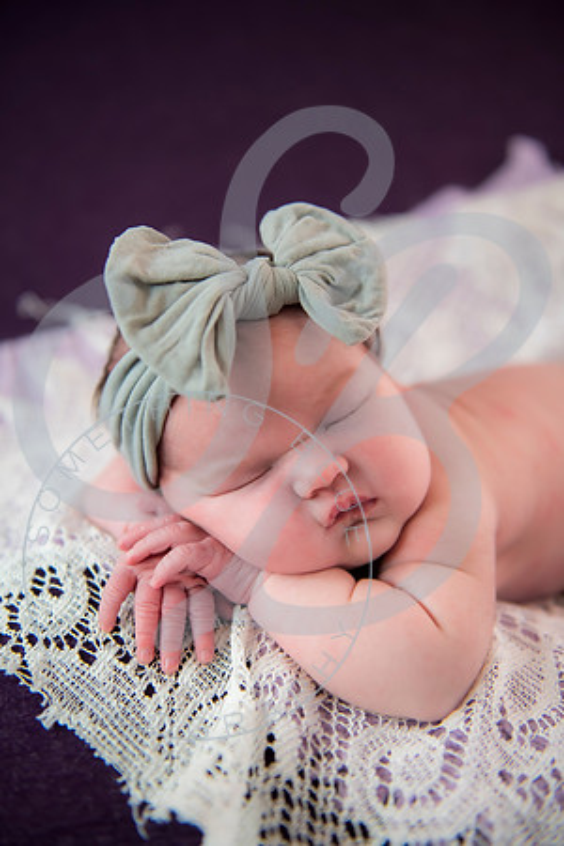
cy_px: 423
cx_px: 282
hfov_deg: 35.1
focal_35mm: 38
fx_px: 893
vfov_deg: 50.7
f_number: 2.8
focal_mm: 38
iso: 800
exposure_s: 1/125
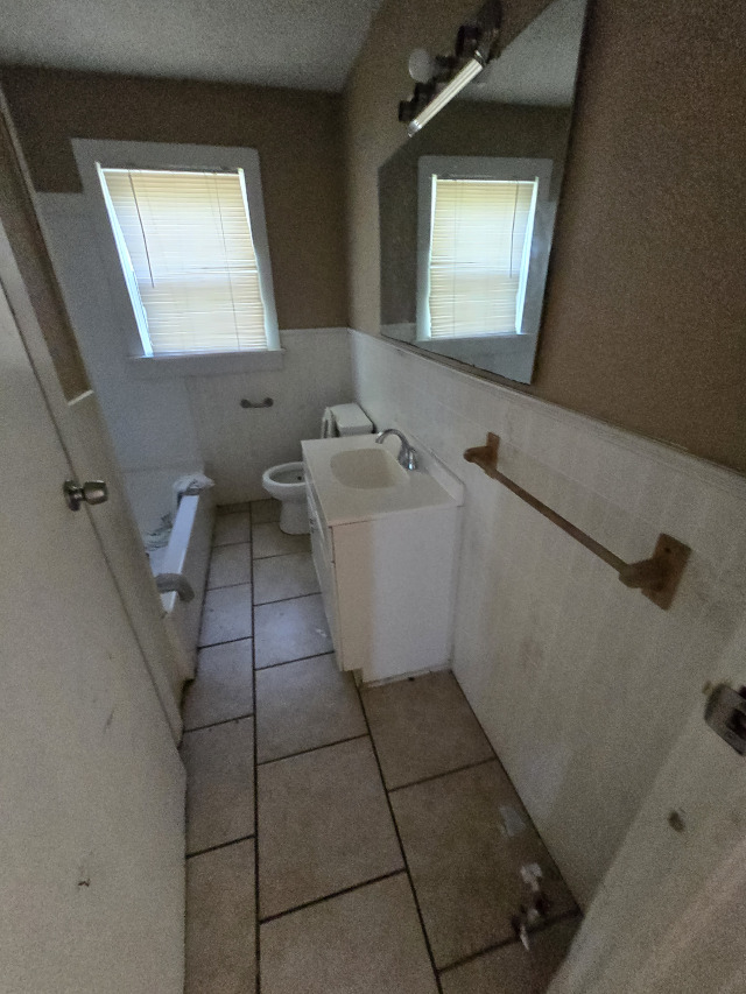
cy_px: 497
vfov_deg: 106.2
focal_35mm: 13
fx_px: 373
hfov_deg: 89.9
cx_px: 373
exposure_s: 1/60
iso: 1250
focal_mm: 2.2
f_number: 2.2
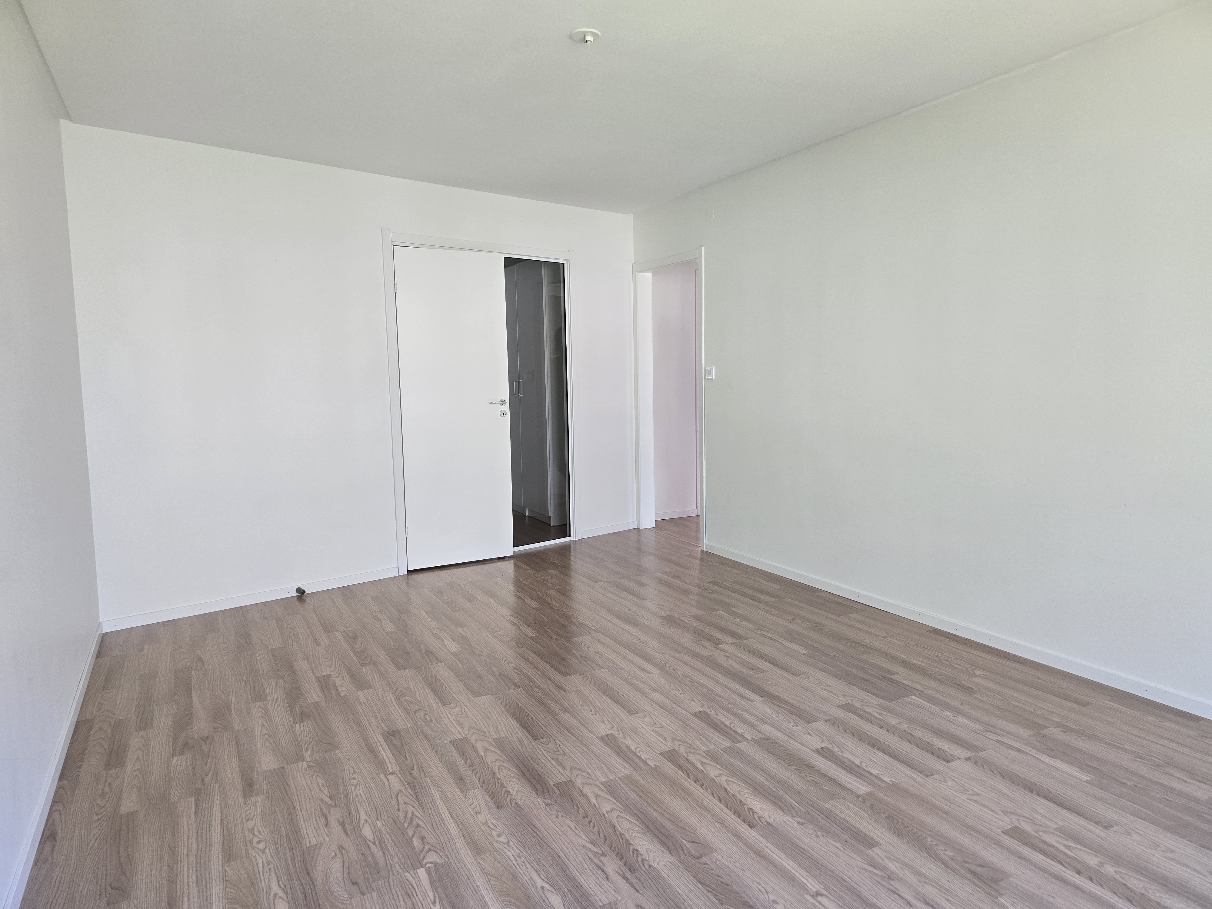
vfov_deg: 58.9
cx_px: 606
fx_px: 805
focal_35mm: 23
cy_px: 454
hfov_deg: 73.9
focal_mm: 6.3
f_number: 1.7
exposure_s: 1/120
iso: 160
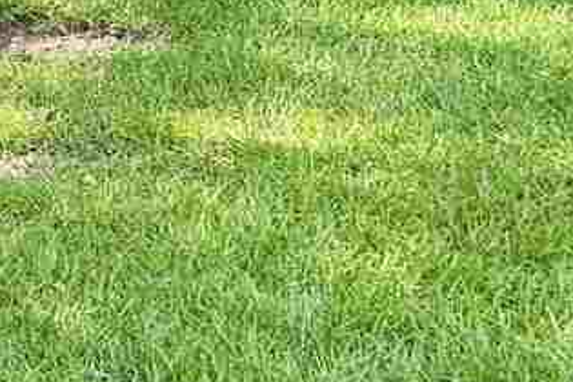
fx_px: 2801
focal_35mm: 176
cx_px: -819
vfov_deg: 7.4
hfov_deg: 10.1
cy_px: -473
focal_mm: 5.96
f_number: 1.6
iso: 50
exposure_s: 1/399
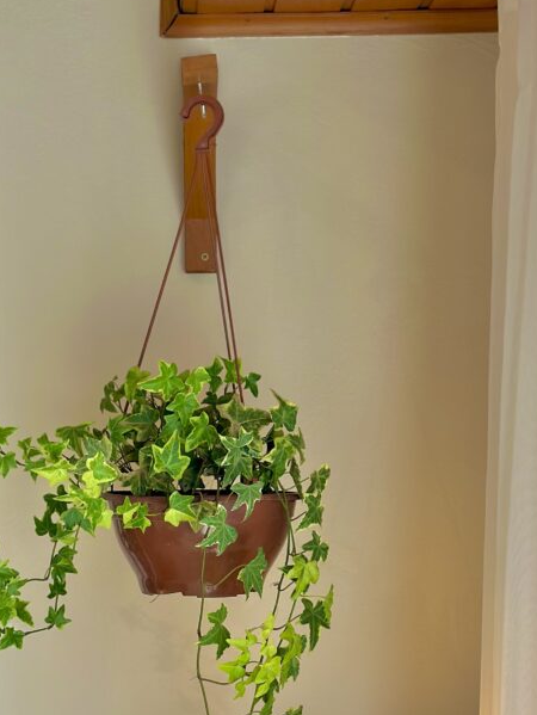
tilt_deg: -0.1
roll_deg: -0.9
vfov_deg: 23.7
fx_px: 1694
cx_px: 187
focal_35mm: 82
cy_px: 479
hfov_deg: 18.0
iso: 80
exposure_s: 1/214
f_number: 1.78
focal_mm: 6.86
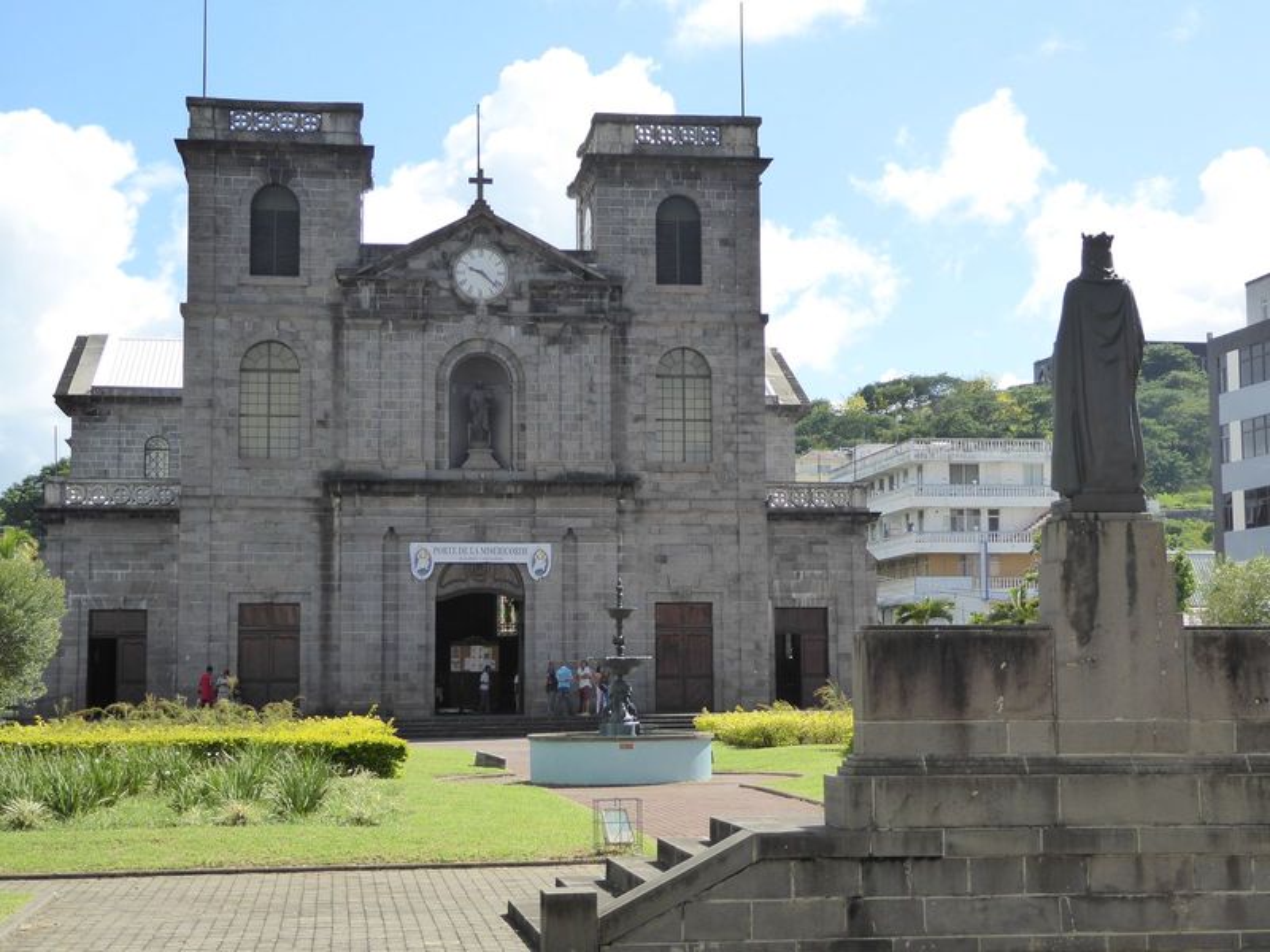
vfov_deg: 24.4
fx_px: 2201
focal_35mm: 60
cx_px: 635
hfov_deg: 32.2
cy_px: 476
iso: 160
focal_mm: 10.3
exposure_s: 1/400
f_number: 4.2
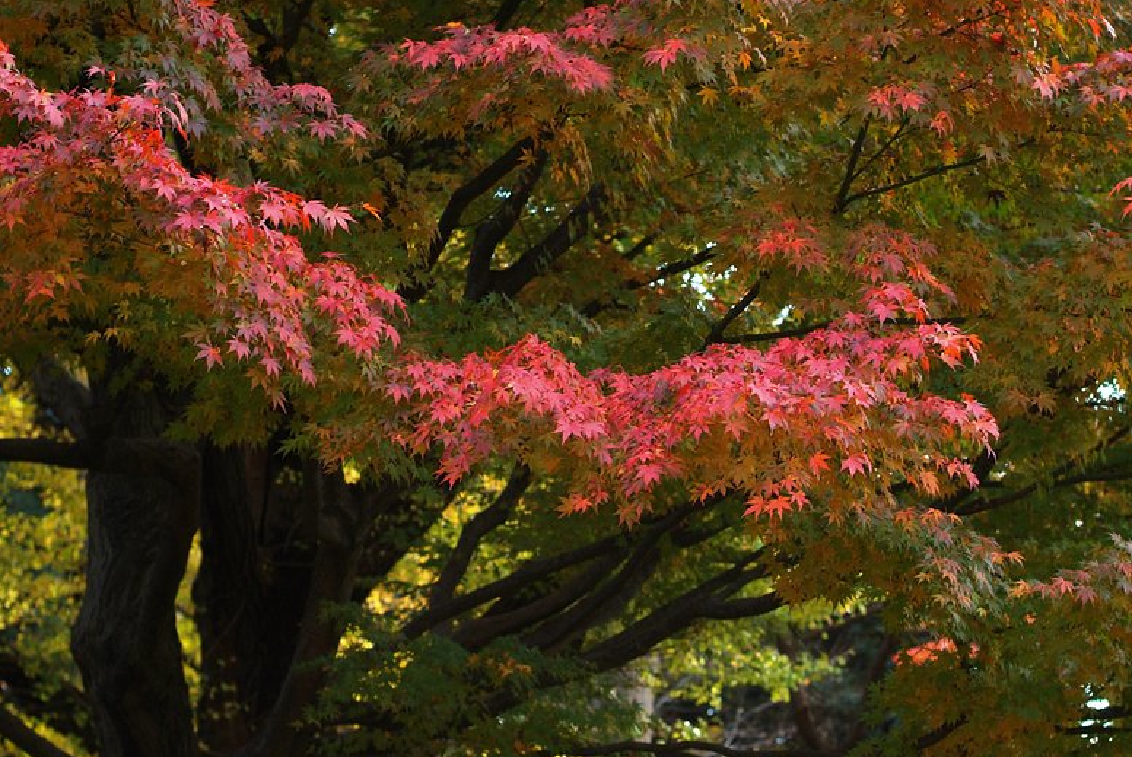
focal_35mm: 99
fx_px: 3116
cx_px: 689
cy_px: 466
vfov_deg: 13.8
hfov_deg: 20.6
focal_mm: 50
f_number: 3.3
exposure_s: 1/180
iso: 200
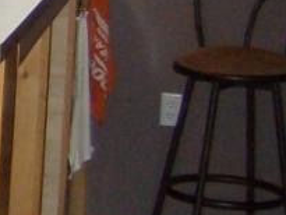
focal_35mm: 180
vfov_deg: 8.2
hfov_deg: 9.7
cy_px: -61
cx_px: -405
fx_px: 1488
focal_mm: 6
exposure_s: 1/60
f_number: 2.8
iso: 200
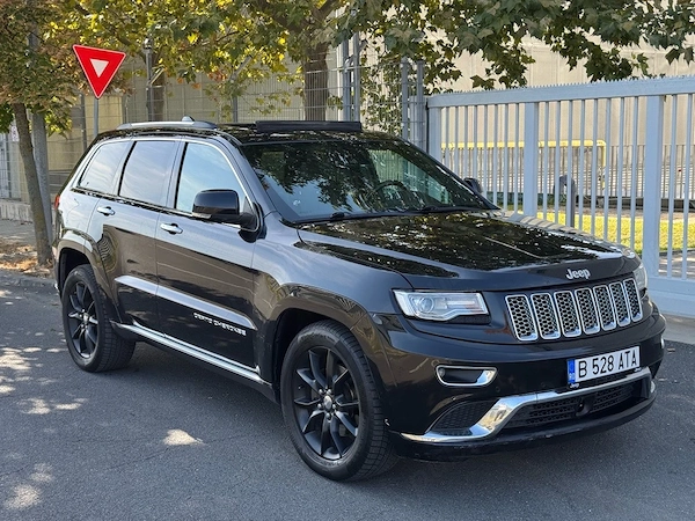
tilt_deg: -6.7
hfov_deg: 39.7
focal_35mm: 48
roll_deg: +1.1
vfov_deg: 30.3
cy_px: 260
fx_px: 964
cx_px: 348
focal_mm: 6.76
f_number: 1.78
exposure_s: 1/645
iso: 64
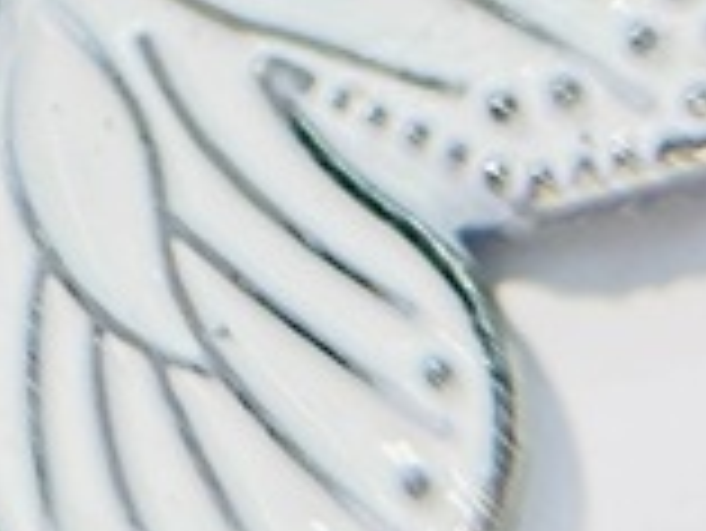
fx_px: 4980
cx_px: -697
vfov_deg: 6.0
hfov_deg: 7.8
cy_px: -310
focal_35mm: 244
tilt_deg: -69.4
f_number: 1.78
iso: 64
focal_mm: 6.86
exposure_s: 1/301
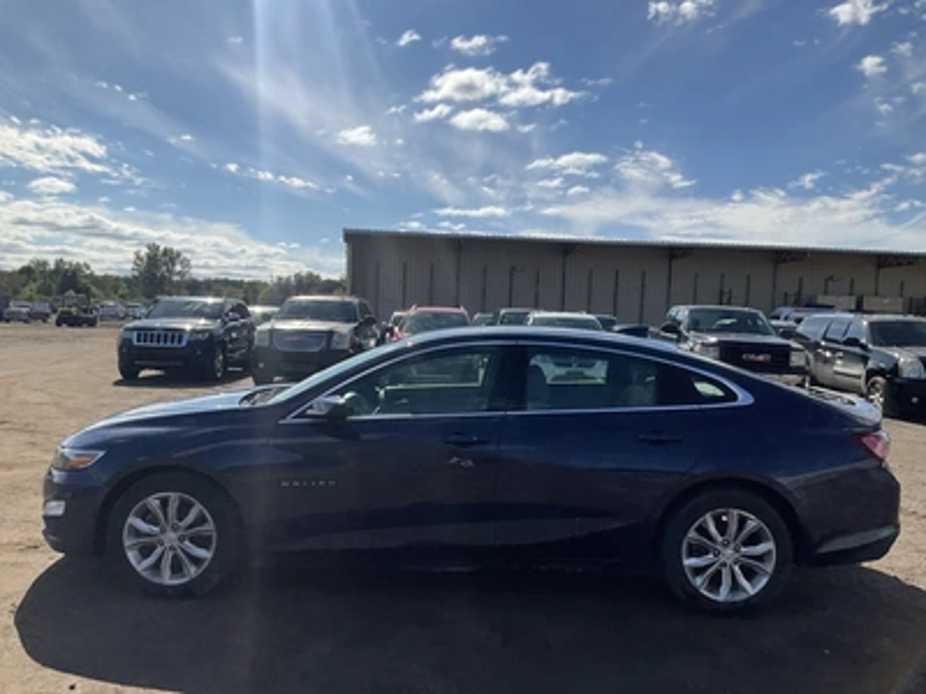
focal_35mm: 29
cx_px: 463
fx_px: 776
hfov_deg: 61.7
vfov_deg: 48.2
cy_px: 347
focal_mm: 3
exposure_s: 1/3534
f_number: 1.8
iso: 25
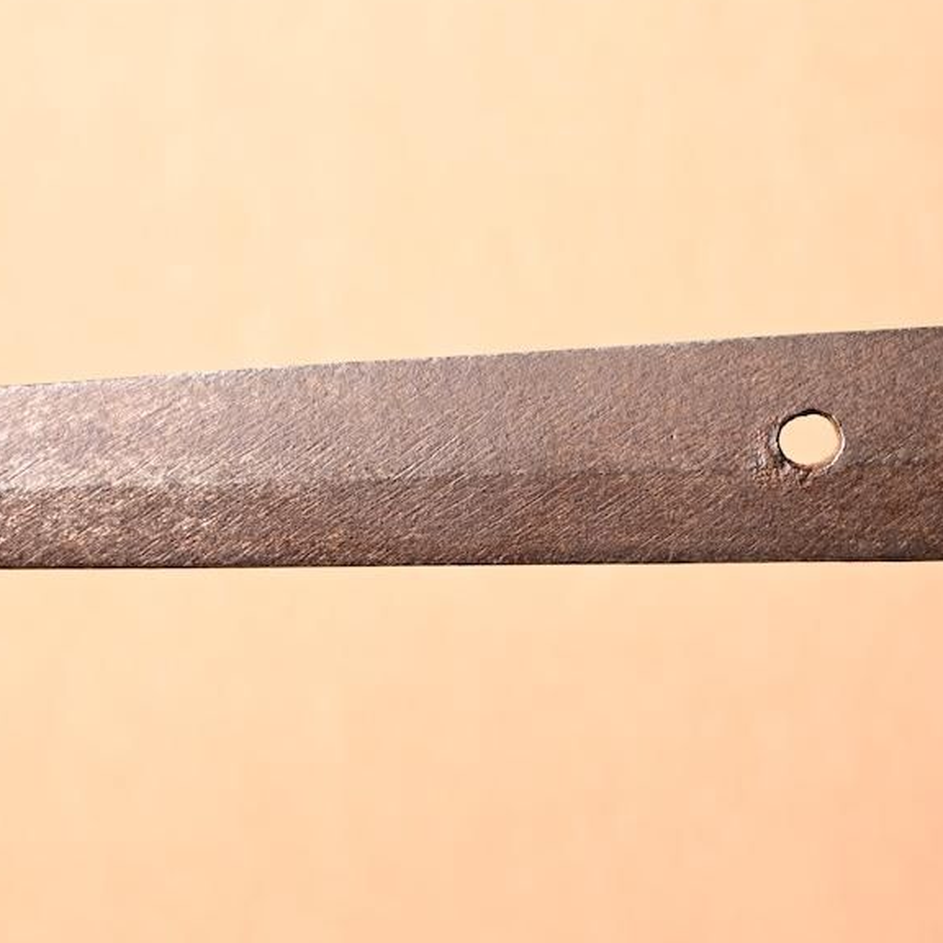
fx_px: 3822
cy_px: 400
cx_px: 604
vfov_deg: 14.1
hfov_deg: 14.0
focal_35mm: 124
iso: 100
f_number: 4.5
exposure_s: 1/2
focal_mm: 40
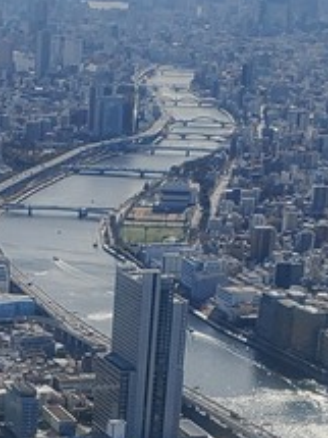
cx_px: -96
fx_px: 1593
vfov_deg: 14.5
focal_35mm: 126
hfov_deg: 11.5
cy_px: 680
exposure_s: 1/1889
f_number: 2.4
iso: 50
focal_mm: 4.3
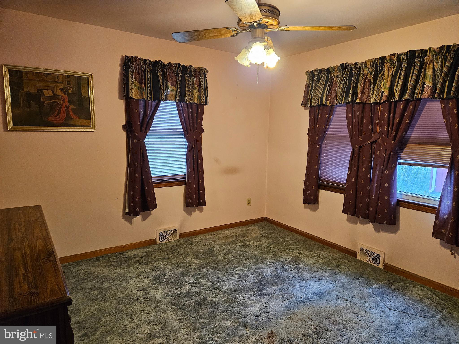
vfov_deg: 58.9
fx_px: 305
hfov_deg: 73.9
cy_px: 172
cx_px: 230
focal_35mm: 23
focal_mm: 5.4
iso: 640
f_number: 1.8
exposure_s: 1/60
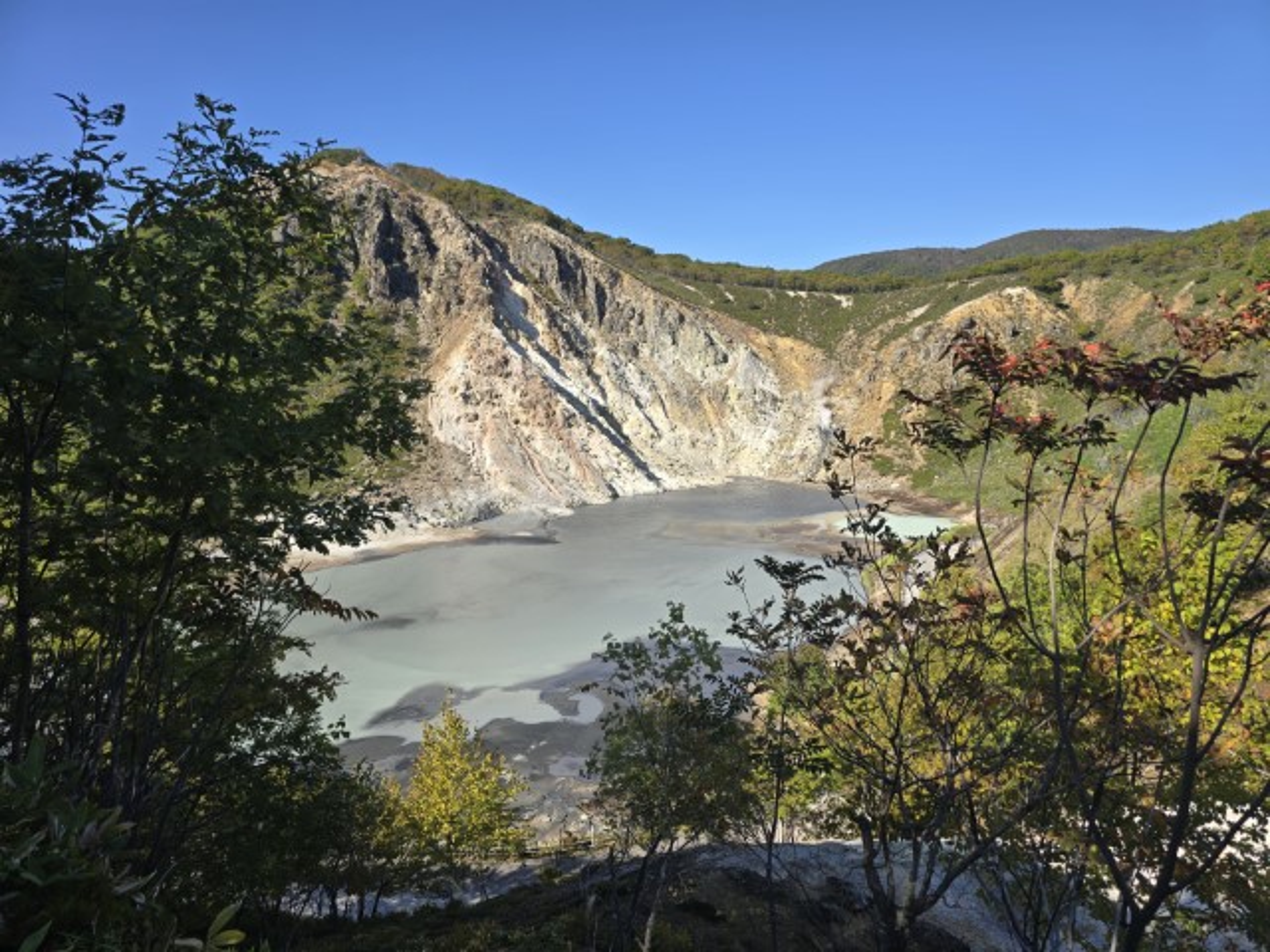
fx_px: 844
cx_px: 635
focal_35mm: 23
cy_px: 476
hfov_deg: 73.9
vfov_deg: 58.9
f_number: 1.7
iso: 12
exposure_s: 1/601
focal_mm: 6.3
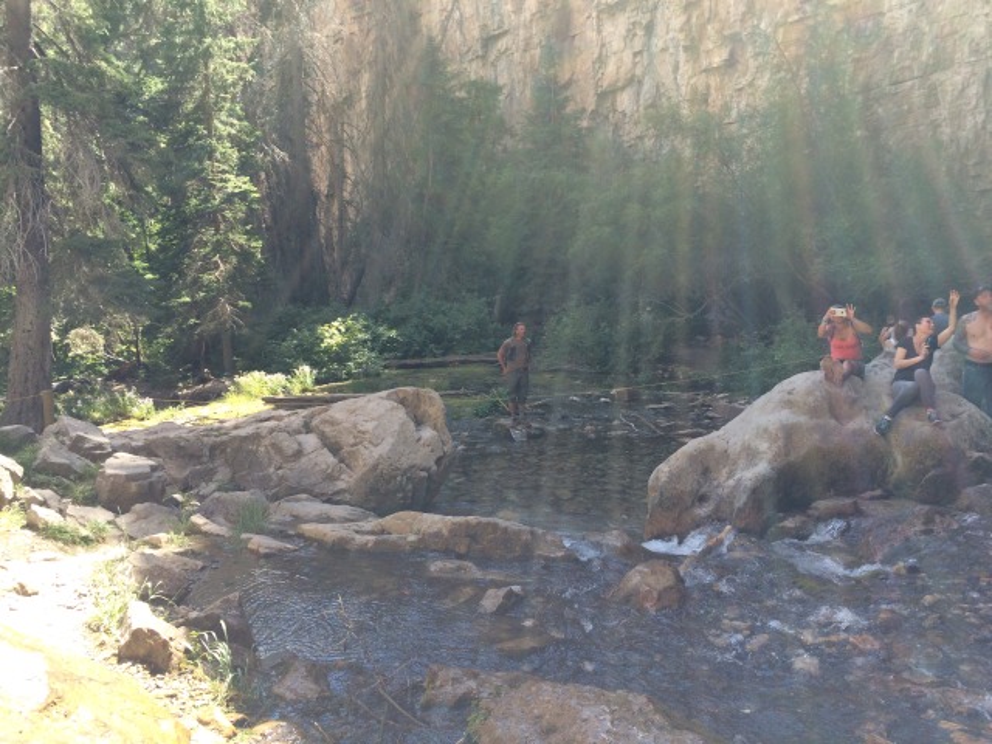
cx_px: 496
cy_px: 372
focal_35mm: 29
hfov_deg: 61.7
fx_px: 831
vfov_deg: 48.2
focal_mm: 4.15
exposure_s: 1/233
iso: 32
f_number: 2.2
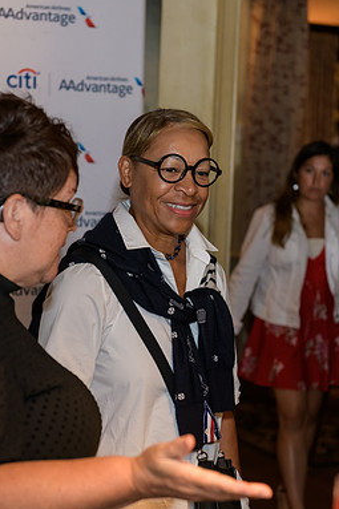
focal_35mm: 91
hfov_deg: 15.0
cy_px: 253
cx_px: 171
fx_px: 1286
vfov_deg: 22.4
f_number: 3.2
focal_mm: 60
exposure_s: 1/125
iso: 1250
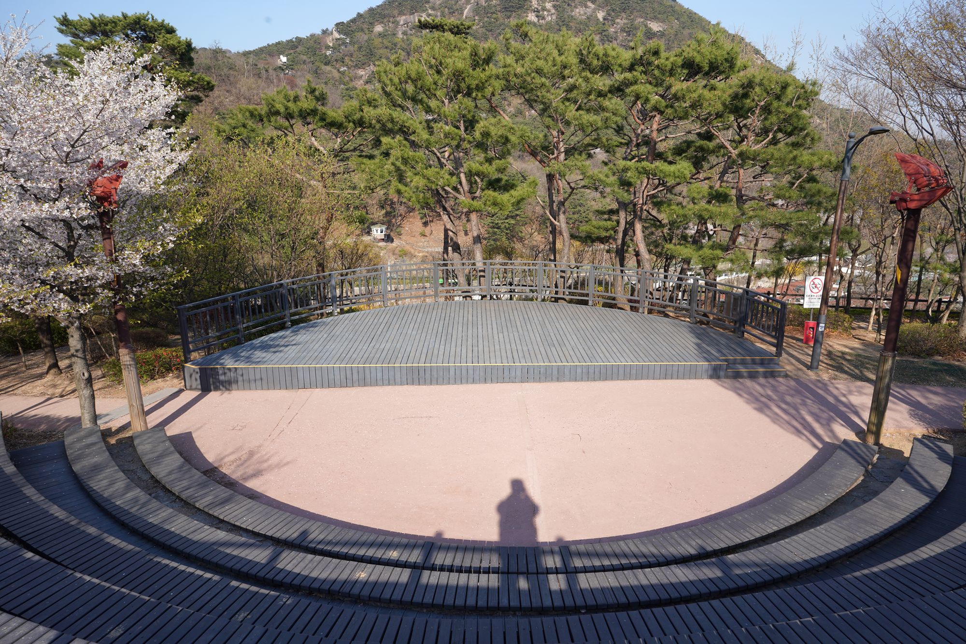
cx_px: 483
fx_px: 644
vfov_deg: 53.1
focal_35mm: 24
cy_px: 322
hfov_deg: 73.7
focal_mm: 24
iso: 100
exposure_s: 1/100
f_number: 13
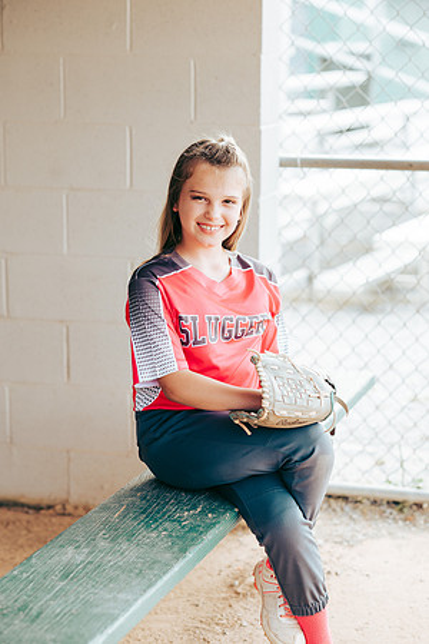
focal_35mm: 85
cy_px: 322
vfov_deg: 23.9
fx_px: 1519
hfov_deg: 16.1
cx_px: 214
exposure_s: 1/320
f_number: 2.8
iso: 160
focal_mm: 85
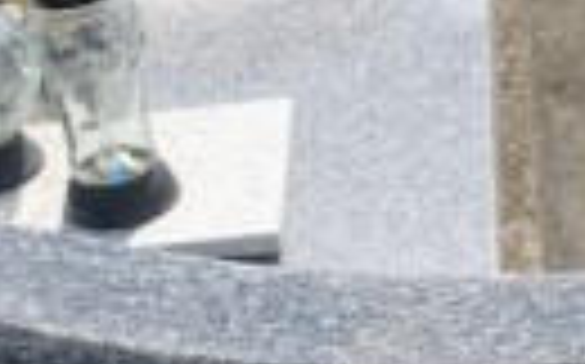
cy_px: 355
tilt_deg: -35.8
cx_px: 387
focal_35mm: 136
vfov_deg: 9.6
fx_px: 2166
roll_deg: +6.8
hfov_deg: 15.4
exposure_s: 1/1953
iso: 25
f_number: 1.8
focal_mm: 4.25
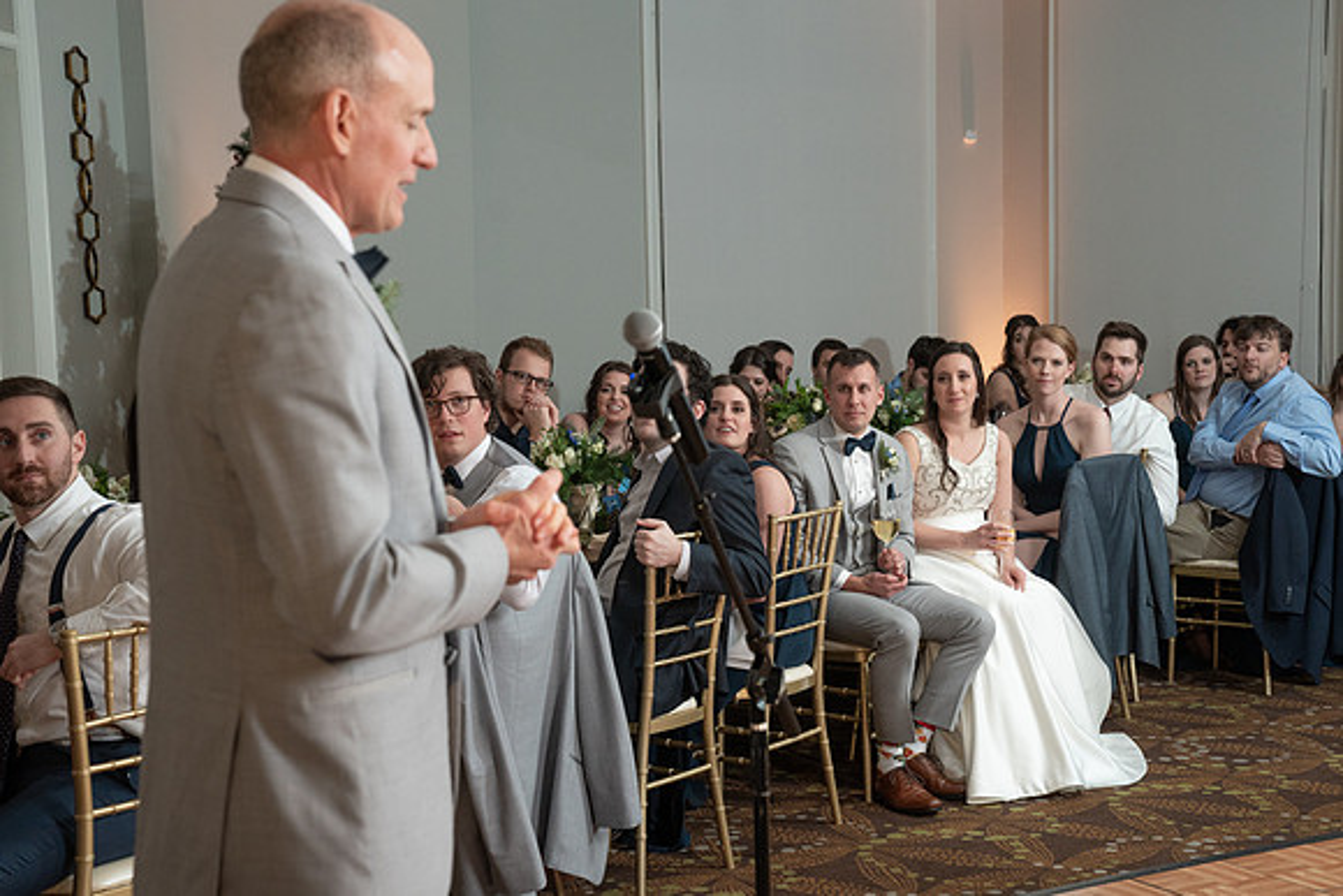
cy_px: 448
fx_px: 2072
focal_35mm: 56
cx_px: 676
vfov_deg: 24.4
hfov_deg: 35.9
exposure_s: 1/200
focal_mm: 53
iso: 2000
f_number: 5
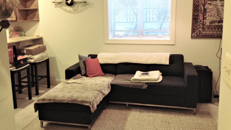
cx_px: 114
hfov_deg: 51.6
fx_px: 239
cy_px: 53
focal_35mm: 39
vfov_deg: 30.4
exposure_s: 1/20
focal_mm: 4.28
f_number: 2.4
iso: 125
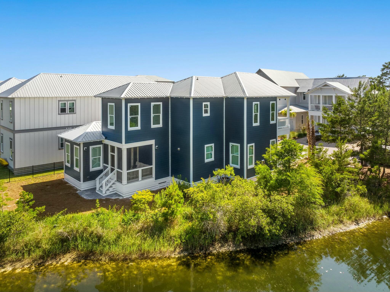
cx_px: 195
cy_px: 146
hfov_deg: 71.6
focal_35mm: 24
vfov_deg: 56.8
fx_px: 270
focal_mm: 12.29
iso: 100
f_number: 5
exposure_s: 1/400
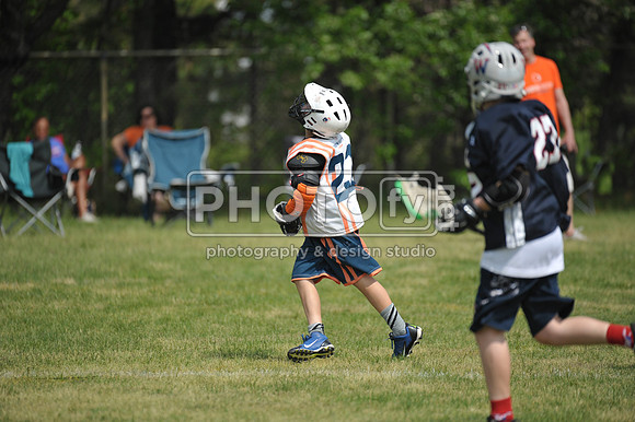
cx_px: 318
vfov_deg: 3.6
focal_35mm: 380
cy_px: 211
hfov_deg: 5.4
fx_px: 6699
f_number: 4
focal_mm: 380
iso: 640
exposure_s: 1/4000
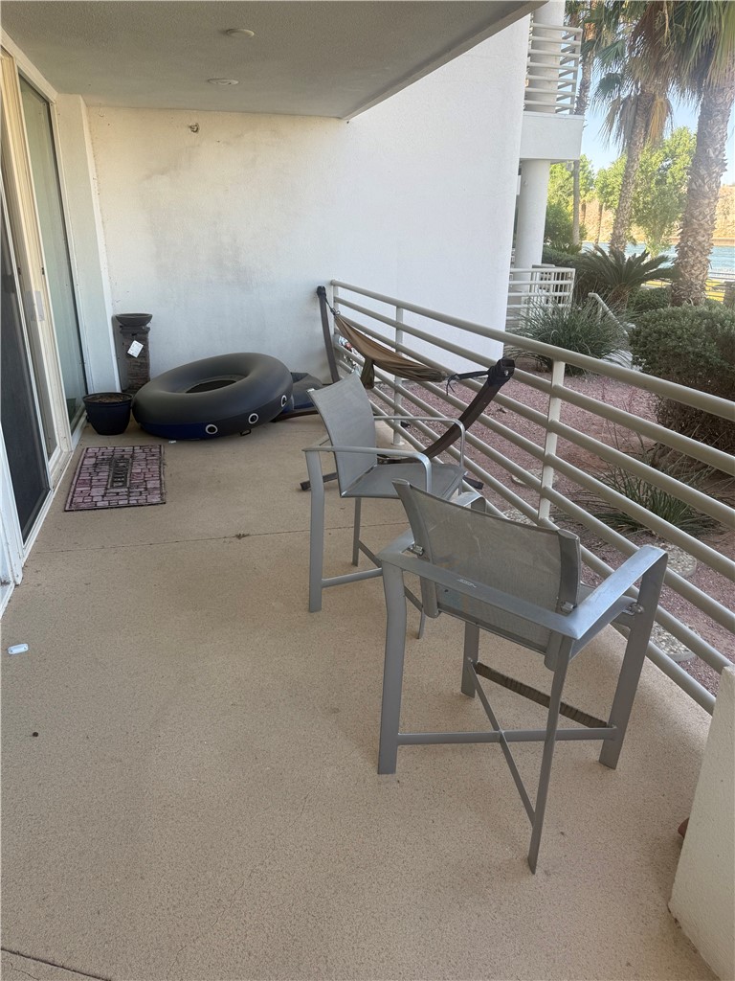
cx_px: 368
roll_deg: -0.1
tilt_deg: -20.0
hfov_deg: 56.8
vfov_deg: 71.6
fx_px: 679
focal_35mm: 24
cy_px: 490
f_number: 1.78
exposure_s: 1/598
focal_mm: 6.76
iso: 80
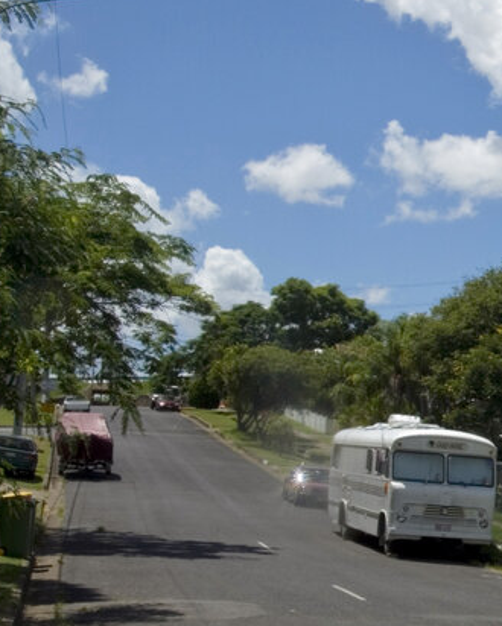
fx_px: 1522
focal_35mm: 82
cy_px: 420
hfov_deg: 17.0
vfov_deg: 23.2
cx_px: 749
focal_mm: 24
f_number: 22
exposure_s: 1/60
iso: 100
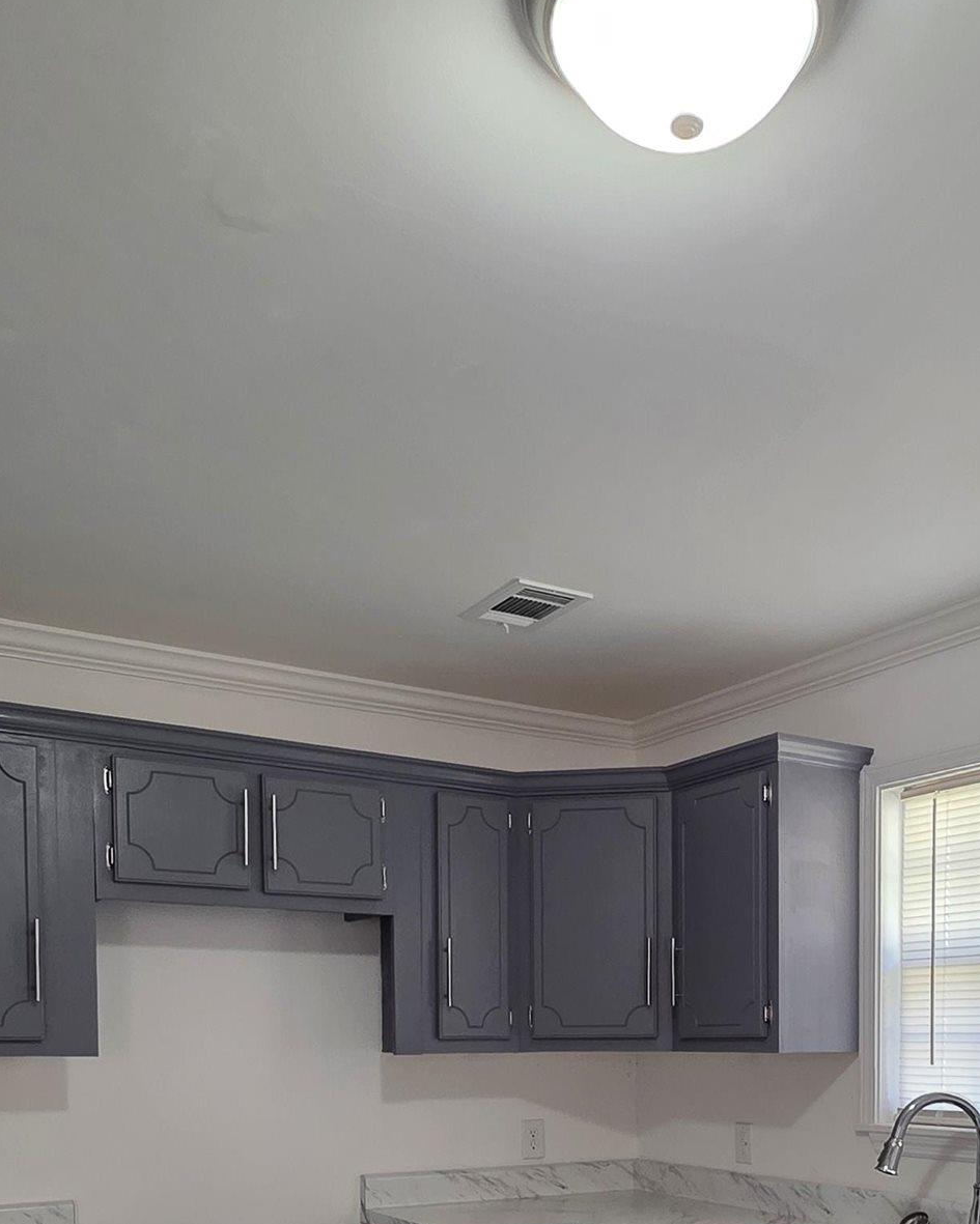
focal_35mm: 33
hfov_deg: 44.0
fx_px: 1196
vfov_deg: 48.2
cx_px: 645
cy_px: 1115
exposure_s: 1/120
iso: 160
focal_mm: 2.2
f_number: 1.9
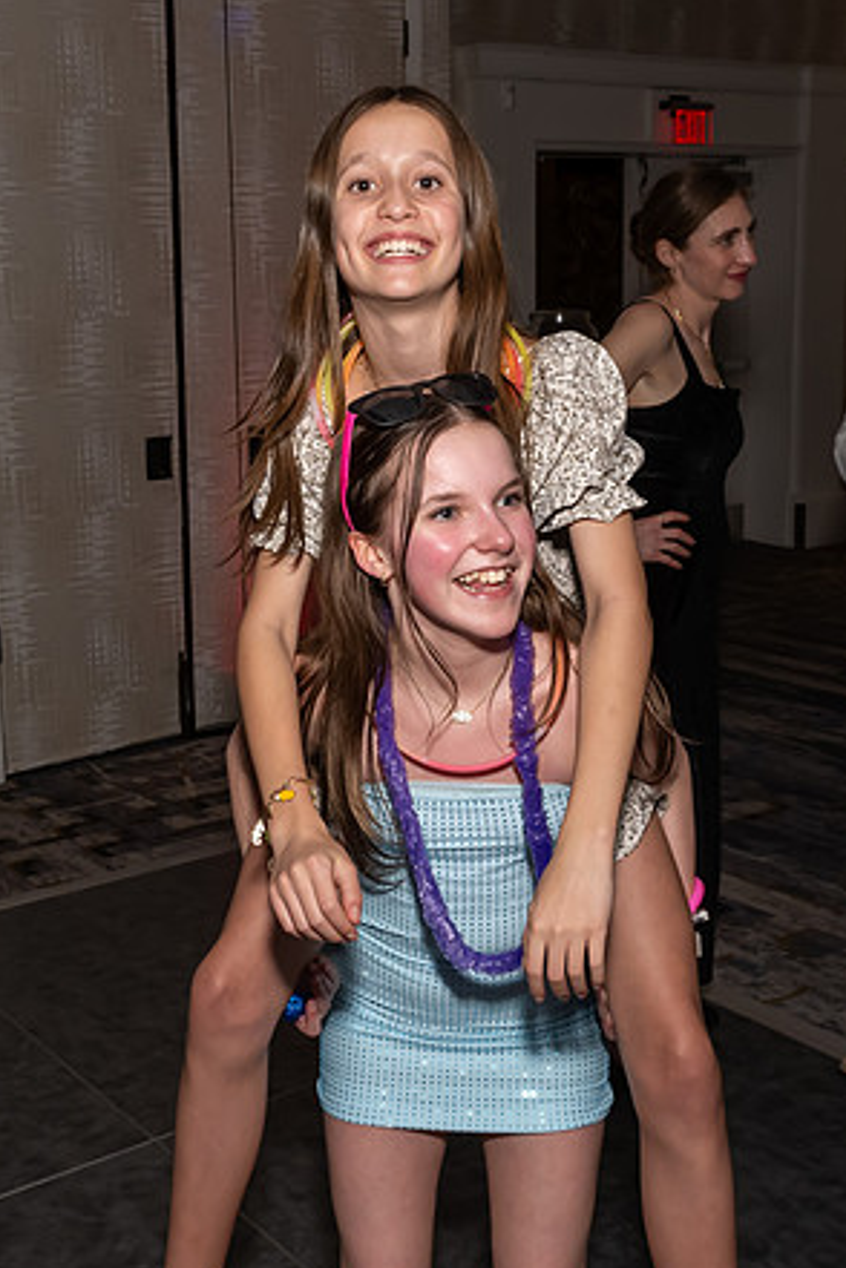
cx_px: 320
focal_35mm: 44
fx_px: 1551
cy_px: 552
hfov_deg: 30.4
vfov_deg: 44.4
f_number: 7.1
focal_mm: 17
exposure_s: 1/250
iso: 800
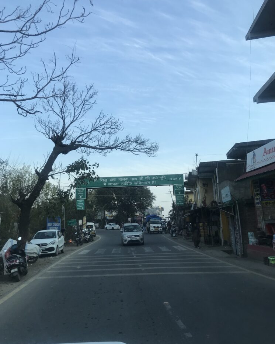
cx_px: 136
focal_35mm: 30
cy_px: 169
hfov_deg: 48.5
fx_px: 305
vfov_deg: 58.8
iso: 20
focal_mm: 3.99
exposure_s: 1/1030
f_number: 1.8
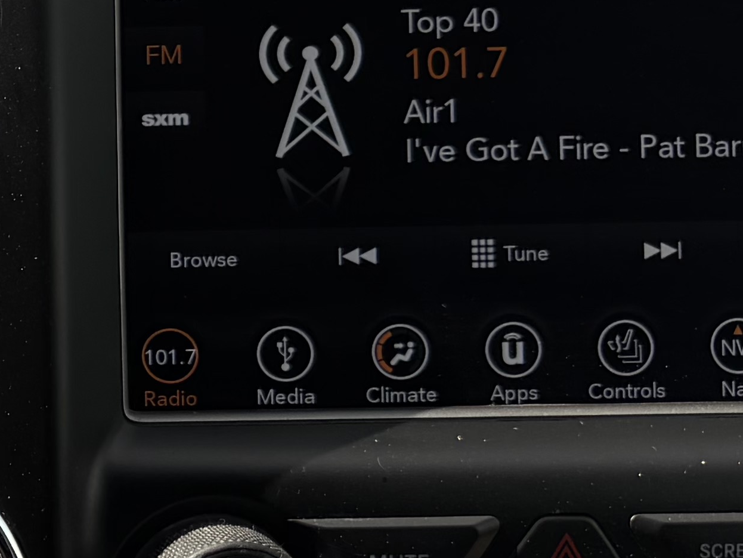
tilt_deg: -21.1
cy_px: 350
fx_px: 2362
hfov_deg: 15.6
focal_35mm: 110
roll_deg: -0.6
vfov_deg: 13.5
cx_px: -546
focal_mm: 6.76
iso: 80
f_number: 1.78
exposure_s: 1/1211
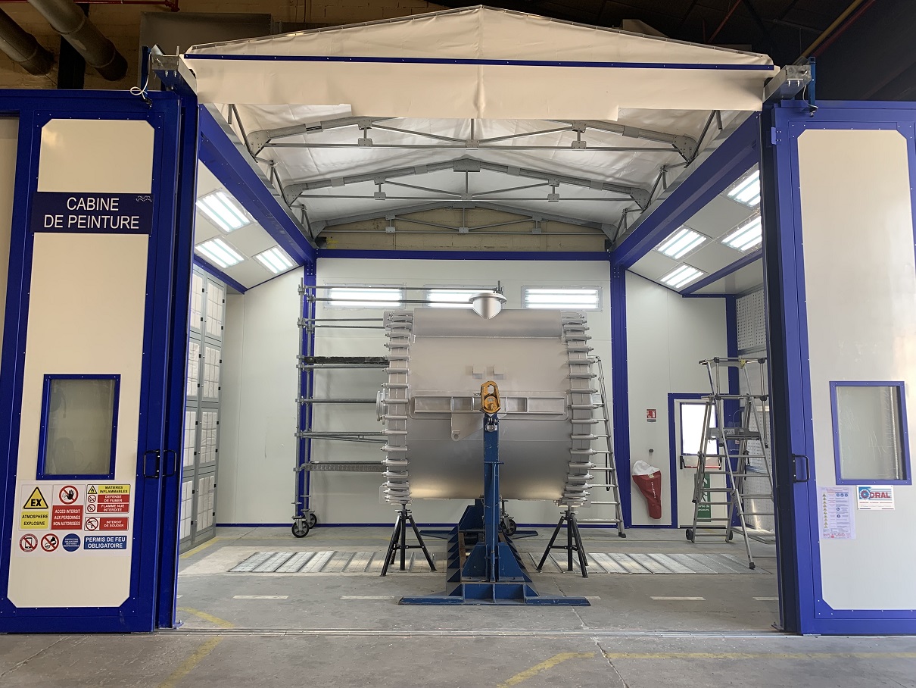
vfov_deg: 53.1
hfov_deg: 67.3
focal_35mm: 26
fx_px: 688
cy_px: 344
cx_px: 458
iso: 40
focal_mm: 4.25
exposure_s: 1/100
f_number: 1.8
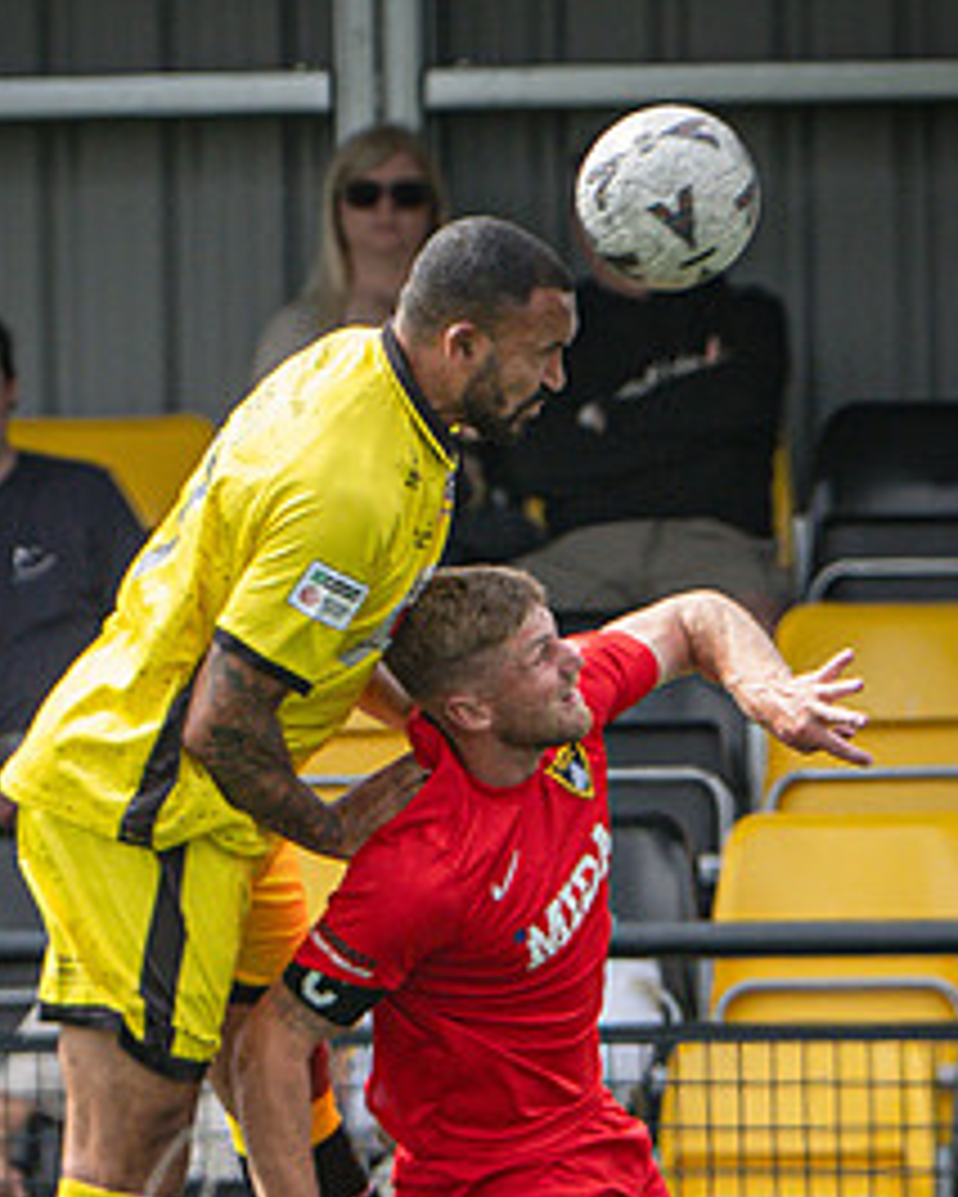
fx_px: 43462
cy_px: 820
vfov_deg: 1.6
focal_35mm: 1227
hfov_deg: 1.3
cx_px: 496
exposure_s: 1/2000
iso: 400
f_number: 4
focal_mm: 280
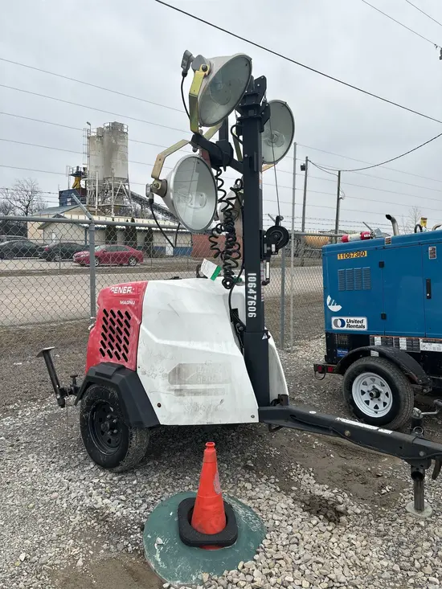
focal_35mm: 26
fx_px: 443
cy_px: 294
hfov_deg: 53.1
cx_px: 221
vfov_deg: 67.3
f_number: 1.6
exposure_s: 1/1016
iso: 50
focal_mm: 5.96
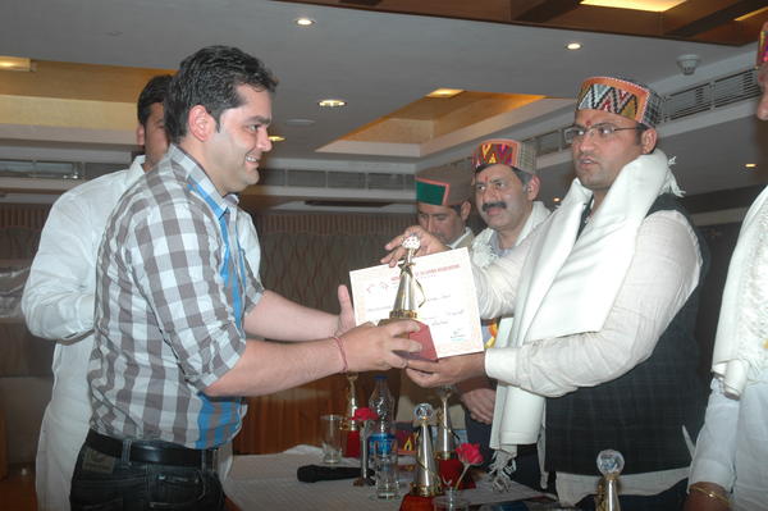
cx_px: 384
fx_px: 991
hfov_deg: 42.4
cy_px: 256
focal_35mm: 46
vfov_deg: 28.9
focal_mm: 31
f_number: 4.5
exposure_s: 1/60
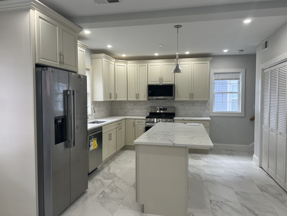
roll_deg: +1.1
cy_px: 108
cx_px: 144
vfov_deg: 53.1
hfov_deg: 67.3
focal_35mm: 26
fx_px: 216
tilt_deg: -0.5
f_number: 1.5
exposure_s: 1/121
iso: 64
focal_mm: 5.7
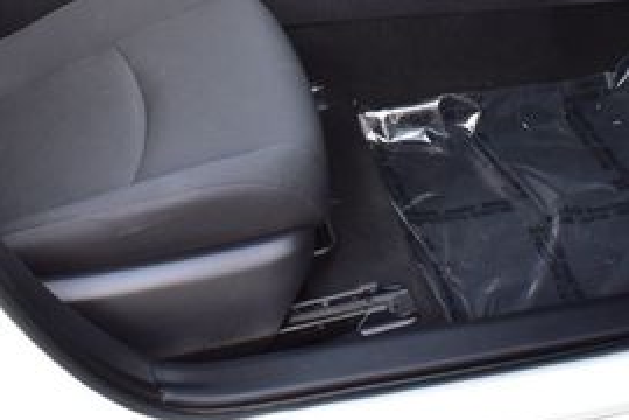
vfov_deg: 18.6
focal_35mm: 71
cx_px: 370
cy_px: -26
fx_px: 1240
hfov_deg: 28.4
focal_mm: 20
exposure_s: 1/15
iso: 450
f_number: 6.3
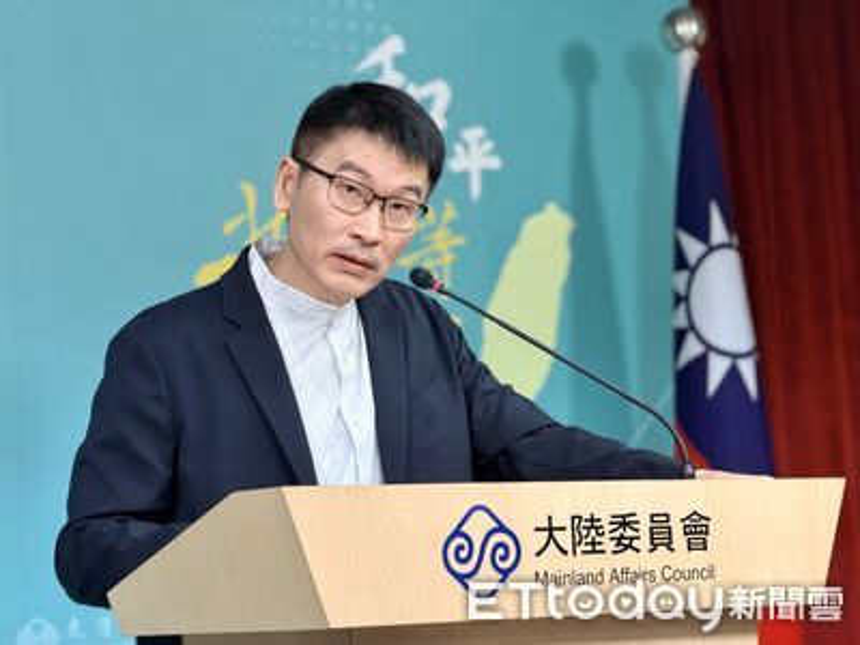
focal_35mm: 100
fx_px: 2484
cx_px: 430
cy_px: 322
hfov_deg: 19.6
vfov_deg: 14.8
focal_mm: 16.89
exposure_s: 1/120
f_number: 2.8
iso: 320
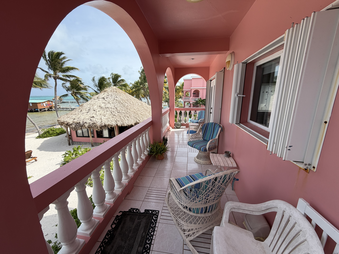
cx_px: 170
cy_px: 127
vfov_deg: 85.7
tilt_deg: -12.8
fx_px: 137
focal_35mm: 14
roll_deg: +1.2
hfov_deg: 102.1
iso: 32
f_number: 2.2
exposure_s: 1/770
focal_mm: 2.22
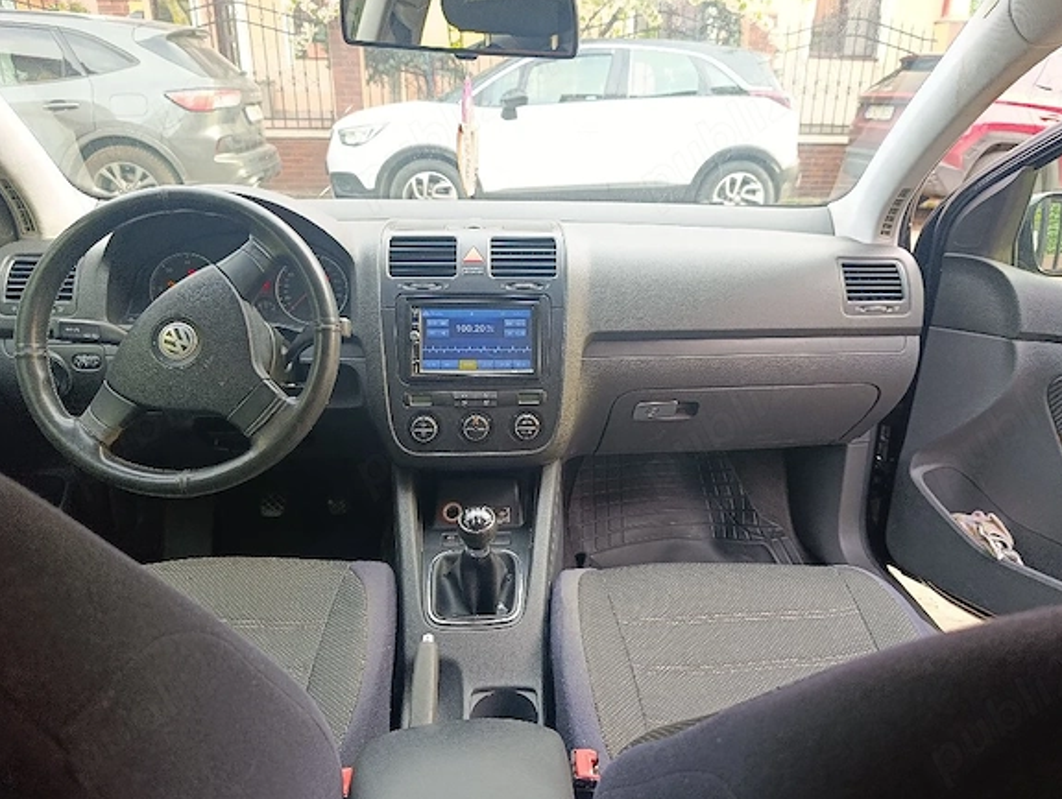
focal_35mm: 24
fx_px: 737
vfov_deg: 56.9
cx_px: 547
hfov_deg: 71.5
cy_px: 410
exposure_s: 1/101
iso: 511
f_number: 1.65
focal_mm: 6.11
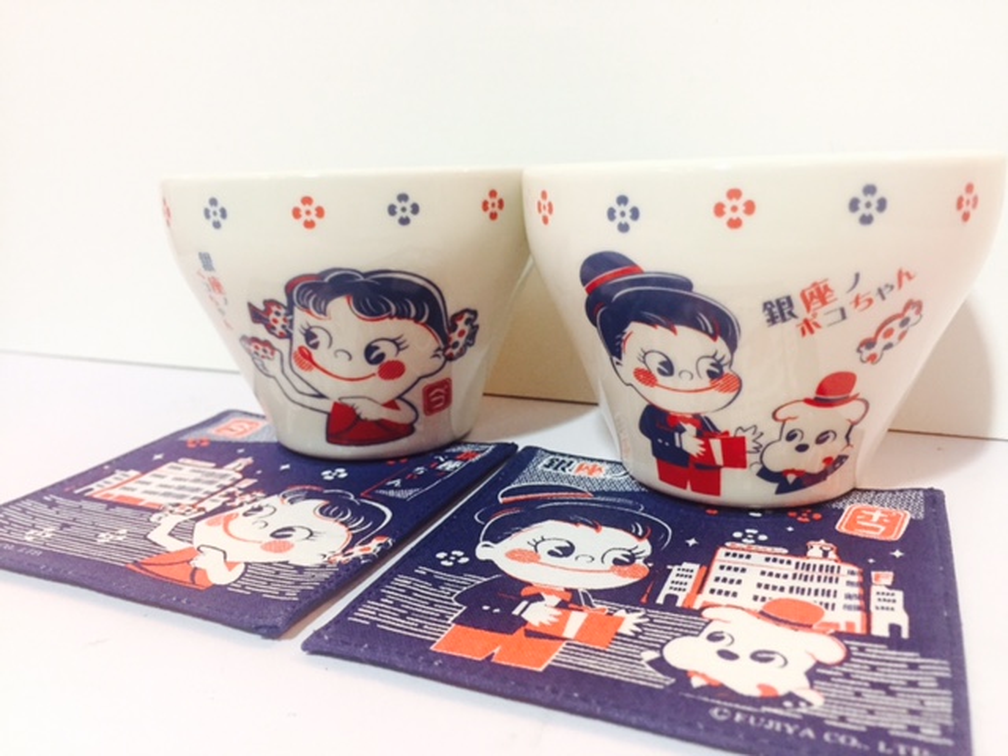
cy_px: 378
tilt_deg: -13.2
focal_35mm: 29
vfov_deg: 48.2
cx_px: 504
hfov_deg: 61.7
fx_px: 844
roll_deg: +0.1
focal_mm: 4.15
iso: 200
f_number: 2.2
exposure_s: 1/33
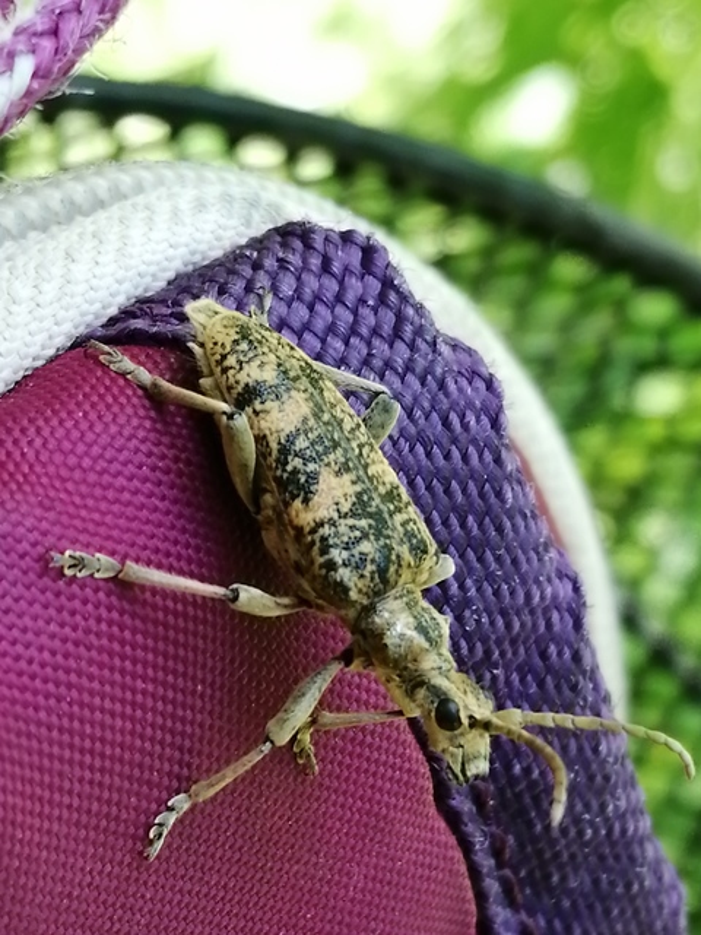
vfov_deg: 19.4
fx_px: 2727
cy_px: 468
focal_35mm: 101
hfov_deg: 14.6
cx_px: 350
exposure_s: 1/60
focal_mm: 3.46
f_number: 1.8
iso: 50
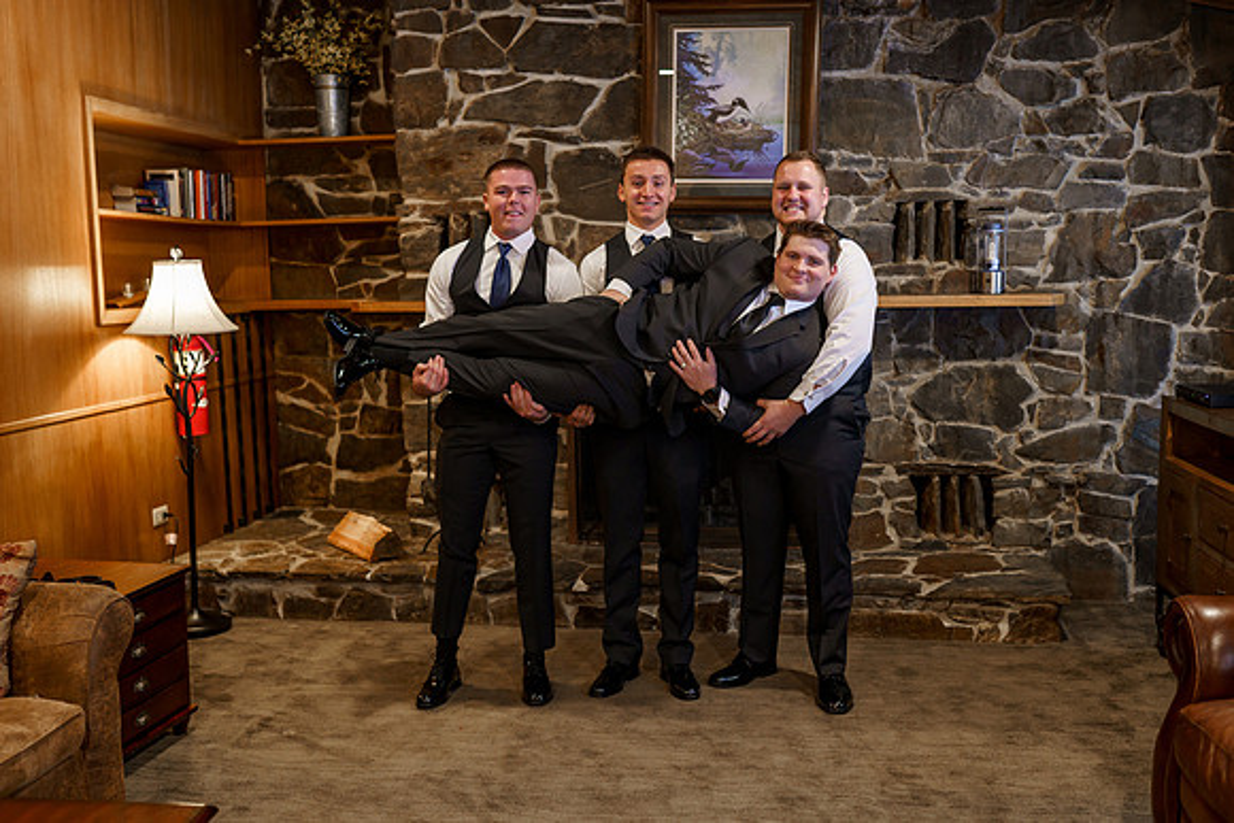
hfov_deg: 54.1
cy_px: 412
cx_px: 617
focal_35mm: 35
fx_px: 1209
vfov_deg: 37.6
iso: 1600
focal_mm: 35
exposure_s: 1/160
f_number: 2.2
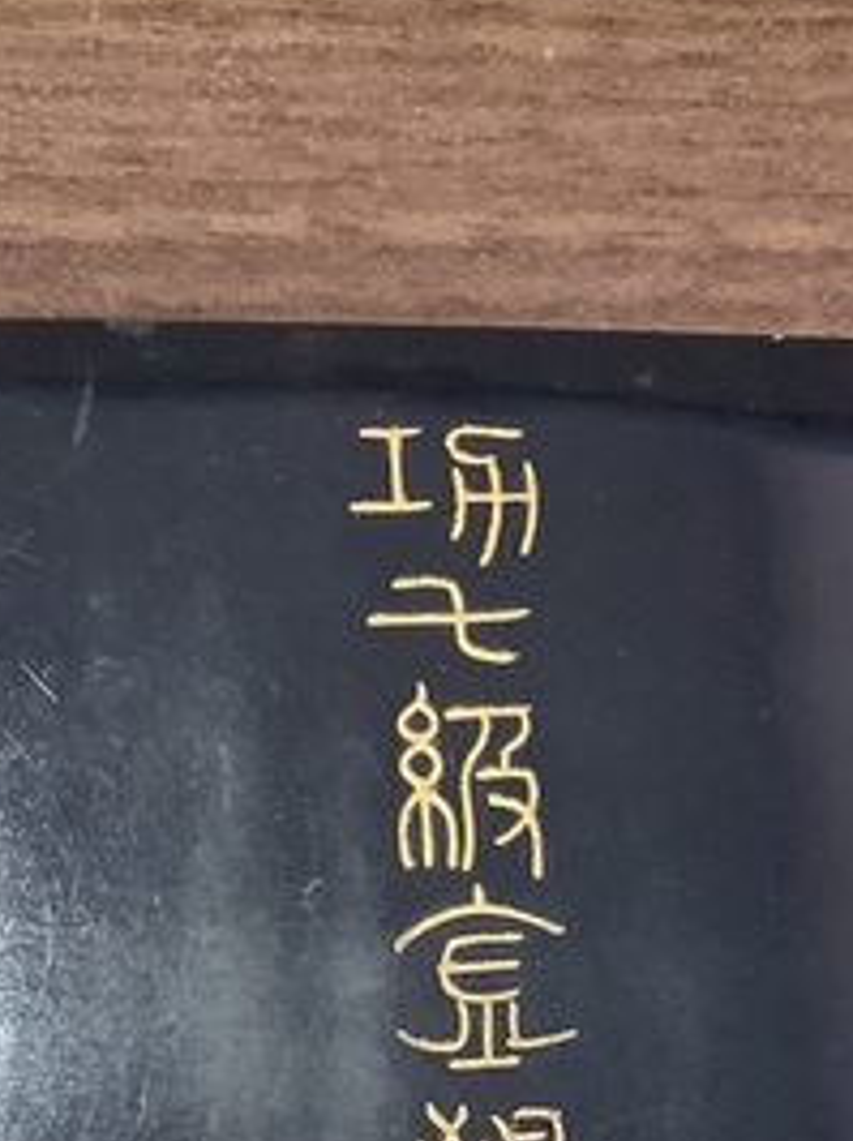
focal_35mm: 84
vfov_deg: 22.6
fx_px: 2764
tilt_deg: -71.6
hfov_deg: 17.2
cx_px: 814
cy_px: 1068
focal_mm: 3.3
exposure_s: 1/33
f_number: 2.4
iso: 250
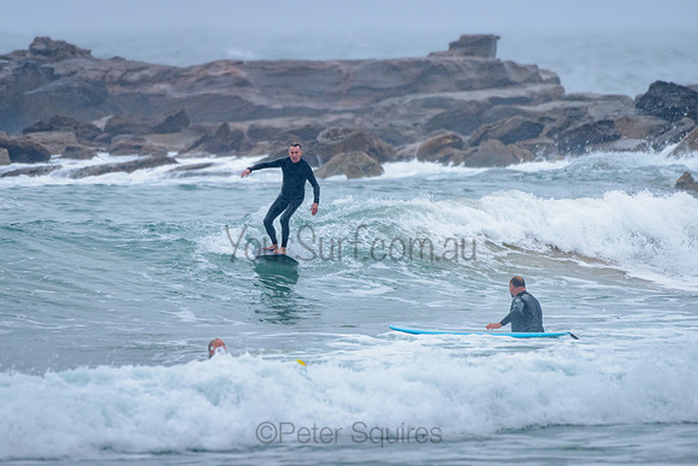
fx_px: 11893
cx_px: 287
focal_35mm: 613
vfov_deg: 2.2
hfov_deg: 3.4
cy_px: 210
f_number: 5.6
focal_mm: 500
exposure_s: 1/1000
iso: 1000
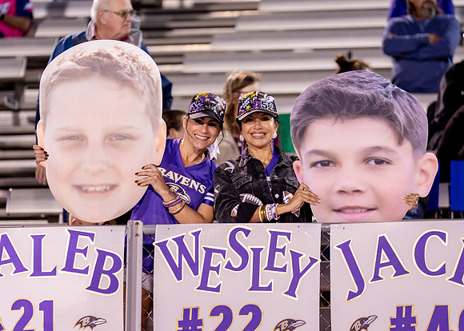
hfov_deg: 9.6
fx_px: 2761
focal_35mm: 210
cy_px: 166
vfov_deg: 6.9
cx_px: 232
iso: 1250
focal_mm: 200
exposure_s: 1/320
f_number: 2.8
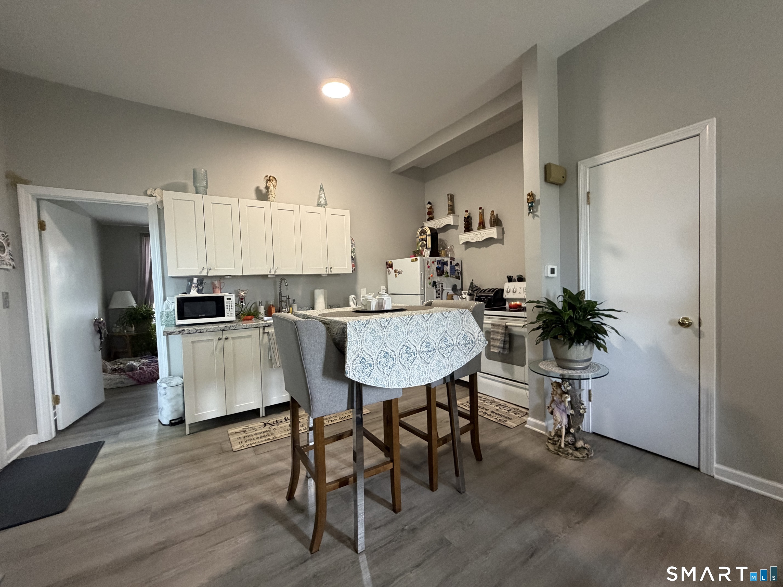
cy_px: 294
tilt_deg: -1.8
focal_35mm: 14
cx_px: 392
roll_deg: +2.7
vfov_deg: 85.7
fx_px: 317
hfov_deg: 102.1
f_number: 2.2
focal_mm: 2.22
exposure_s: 1/60
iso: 500
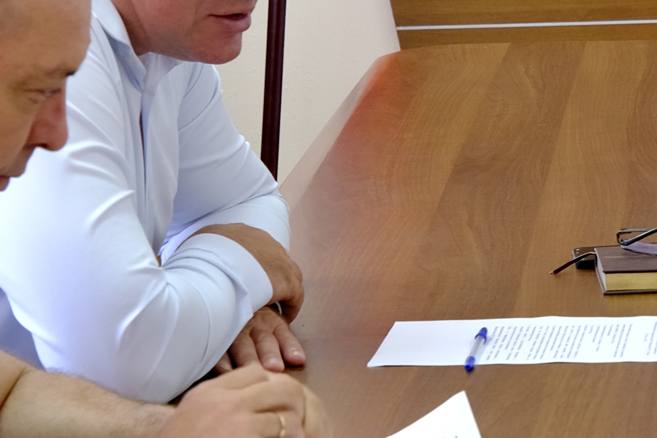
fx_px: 3267
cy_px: 130
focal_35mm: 179
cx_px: 971
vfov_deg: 7.7
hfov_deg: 11.1
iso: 400
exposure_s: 1/38
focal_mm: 29.3
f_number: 4
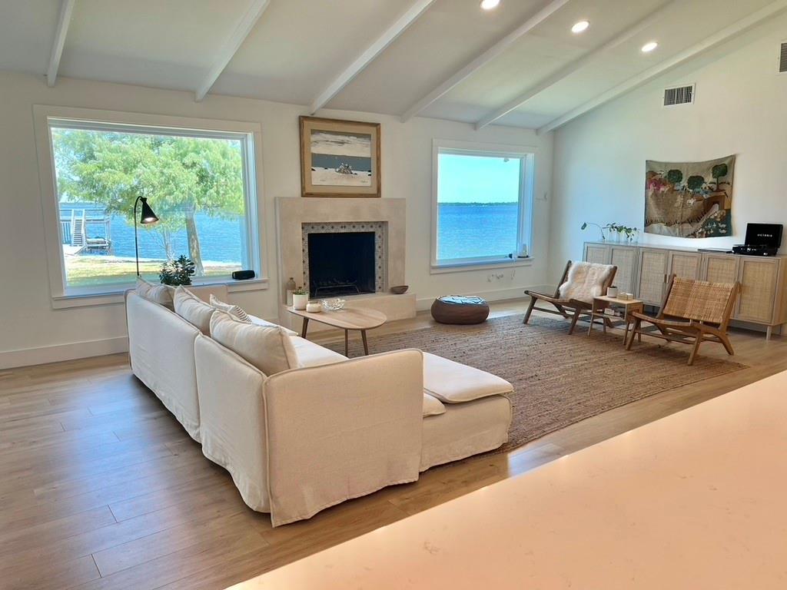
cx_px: 394
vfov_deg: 53.1
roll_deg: -0.1
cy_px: 295
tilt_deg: -9.1
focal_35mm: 26
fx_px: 591
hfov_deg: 67.3
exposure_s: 1/170
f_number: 1.5
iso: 50
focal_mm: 5.7
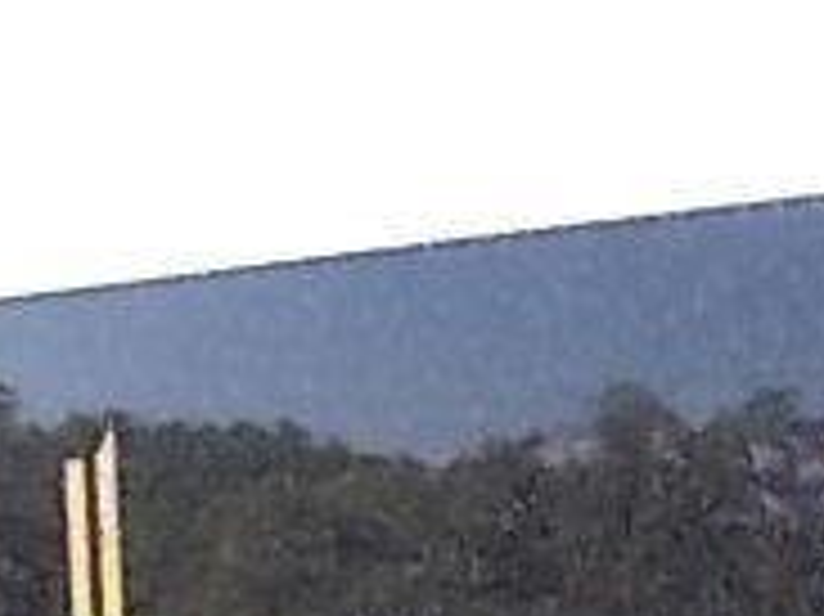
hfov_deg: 19.1
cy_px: 895
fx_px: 2165
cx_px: 1211
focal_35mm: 91
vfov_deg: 15.1
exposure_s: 1/250
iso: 80
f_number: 3.2
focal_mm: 4.6
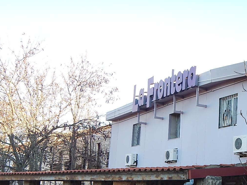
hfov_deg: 30.5
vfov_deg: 23.3
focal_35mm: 62
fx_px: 443
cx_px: 195
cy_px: 145
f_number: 4
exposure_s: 1/80
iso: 125
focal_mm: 7
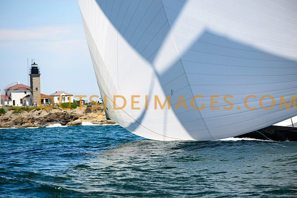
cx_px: 148
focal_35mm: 204
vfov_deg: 6.7
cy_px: 99
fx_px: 1685
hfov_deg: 10.1
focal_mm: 200
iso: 250
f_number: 5
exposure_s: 1/2500
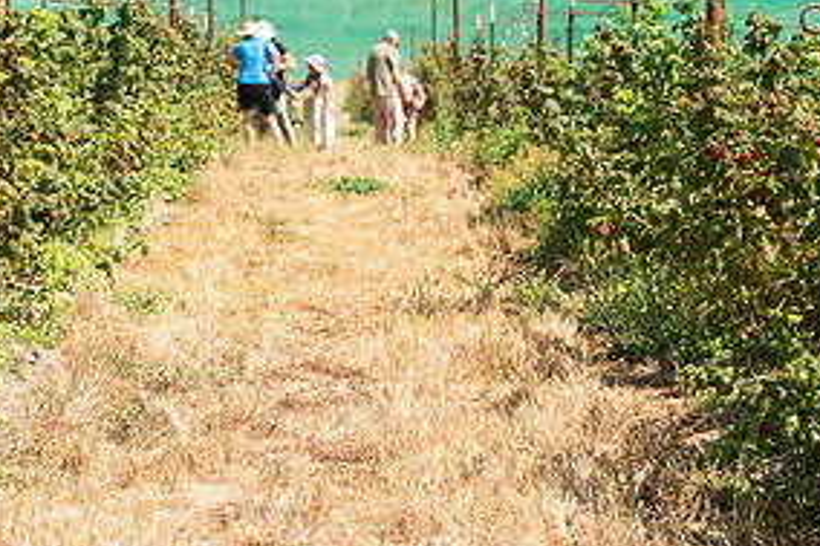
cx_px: 222
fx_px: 3255
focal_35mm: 143
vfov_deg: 9.5
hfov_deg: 14.3
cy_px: 65
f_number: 4
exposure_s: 1/3200
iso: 500
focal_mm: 70
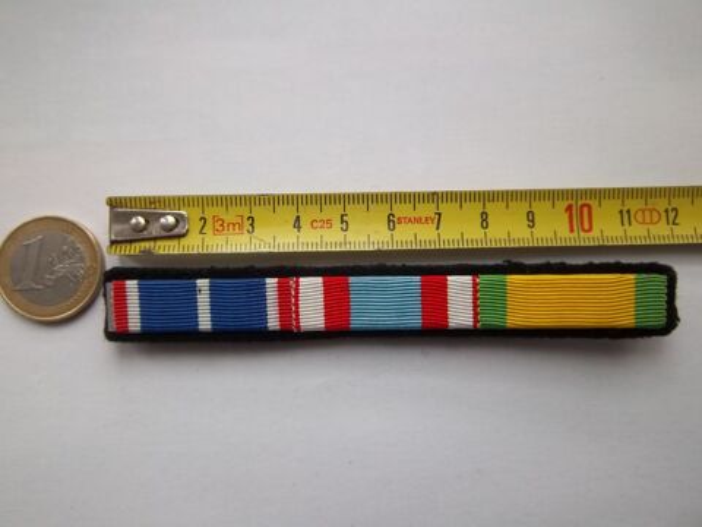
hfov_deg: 63.4
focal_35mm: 28
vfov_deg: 49.7
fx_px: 568
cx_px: 351
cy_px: 264
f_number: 3.5
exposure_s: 1/30
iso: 67
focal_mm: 5.05
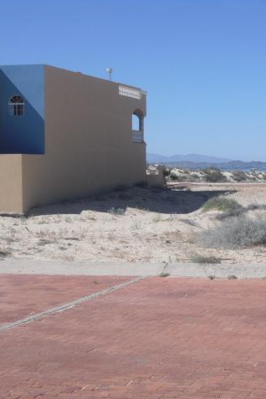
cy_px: 199
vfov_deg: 23.1
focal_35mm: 88
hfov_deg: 15.5
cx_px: 195
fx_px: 975
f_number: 10.6
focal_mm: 11.2
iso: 64
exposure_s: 1/125
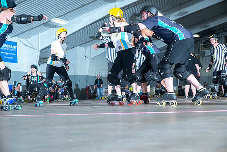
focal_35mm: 60
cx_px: 114
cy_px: 76
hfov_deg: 33.4
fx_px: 378
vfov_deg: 22.6
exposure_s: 1/160
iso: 800
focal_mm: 60
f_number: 7.1
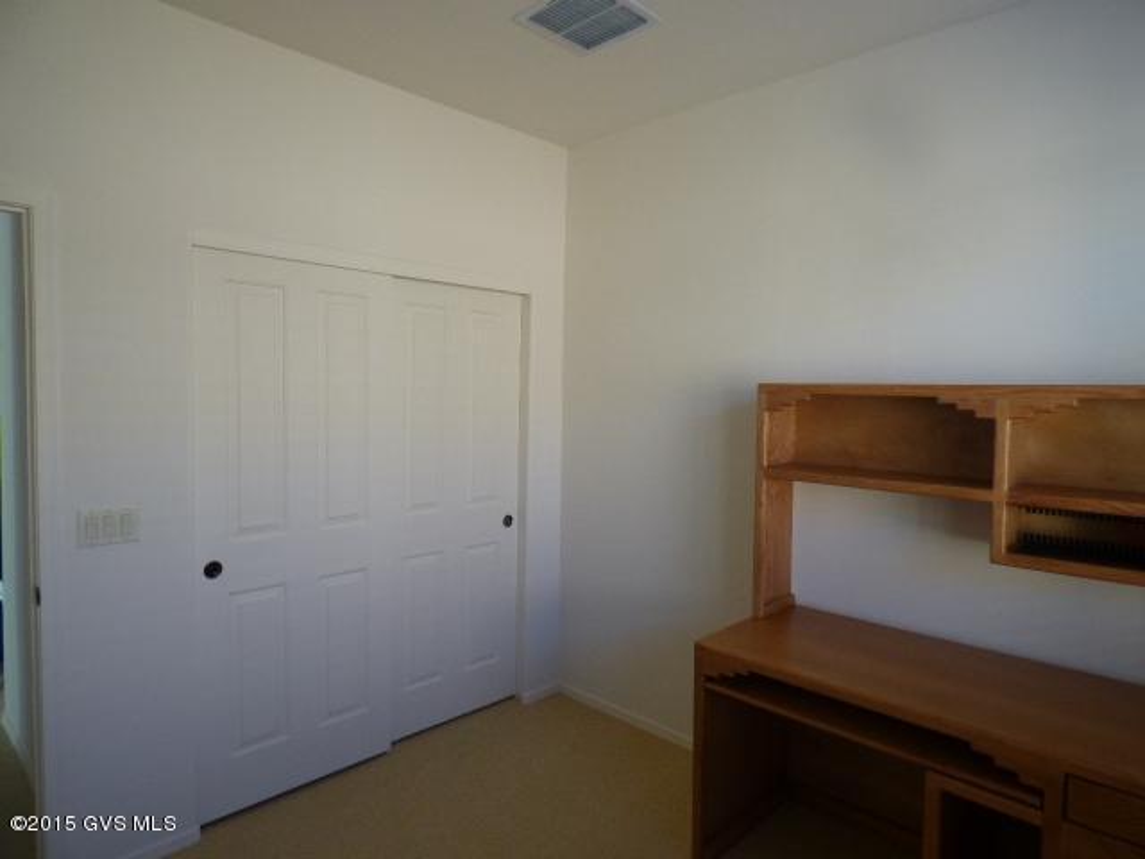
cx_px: 572
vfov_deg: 66.0
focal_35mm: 20
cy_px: 430
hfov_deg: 81.7
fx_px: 662
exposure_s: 1/60
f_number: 2.8
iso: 160
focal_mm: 3.58
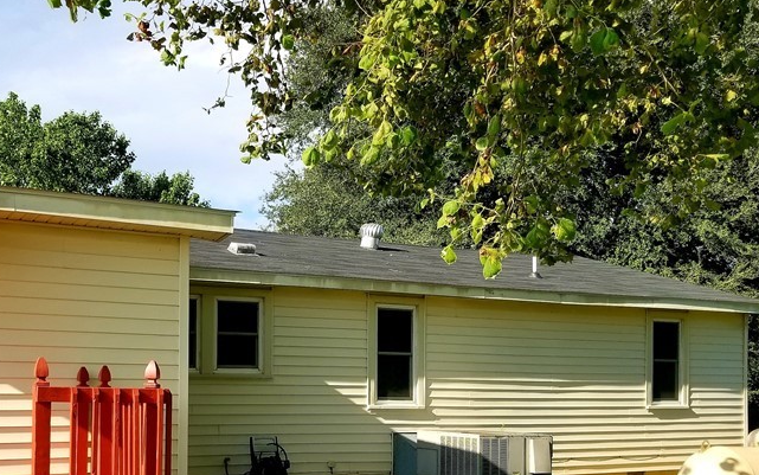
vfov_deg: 28.5
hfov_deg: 44.9
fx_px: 910
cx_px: 285
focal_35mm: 44
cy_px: 393
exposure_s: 1/1460
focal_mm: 4.25
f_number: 1.7
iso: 50
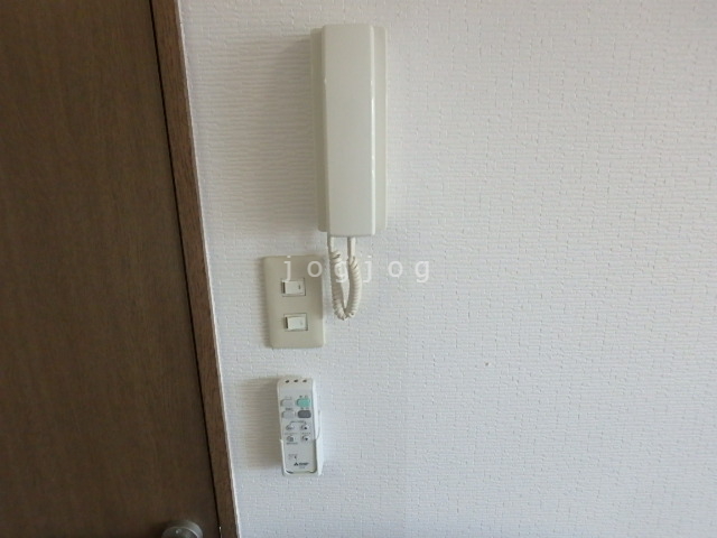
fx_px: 435
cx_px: 358
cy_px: 269
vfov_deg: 63.4
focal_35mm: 21
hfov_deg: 79.0
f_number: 3.5
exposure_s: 1/125
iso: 640
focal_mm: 3.7
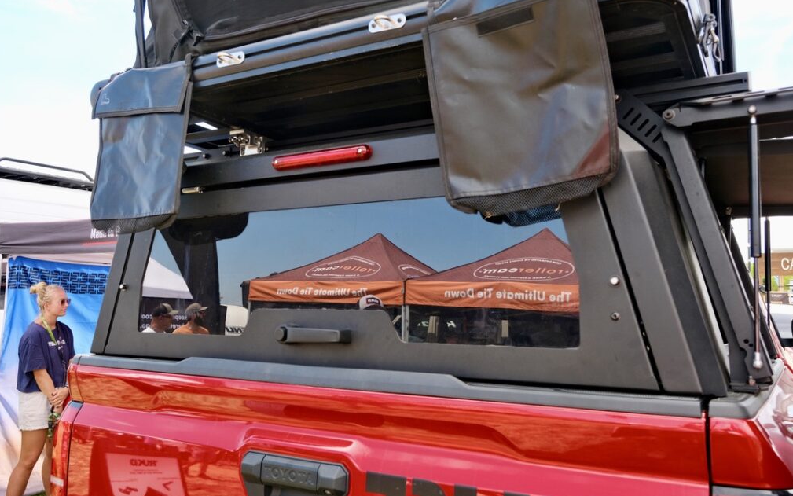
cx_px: 395
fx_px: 648
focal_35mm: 30
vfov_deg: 41.8
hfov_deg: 62.9
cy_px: 235
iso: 320
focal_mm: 19.2
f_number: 5.6
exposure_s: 1/200
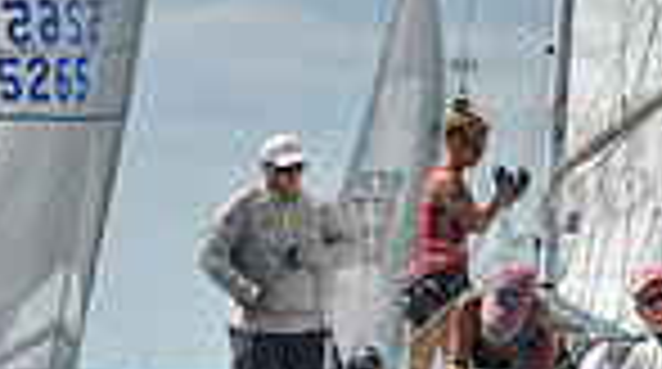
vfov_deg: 1.2
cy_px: 353
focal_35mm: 1037
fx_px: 18167
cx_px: 1175
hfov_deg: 2.1
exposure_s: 1/1250
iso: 200
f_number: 5.6
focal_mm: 250
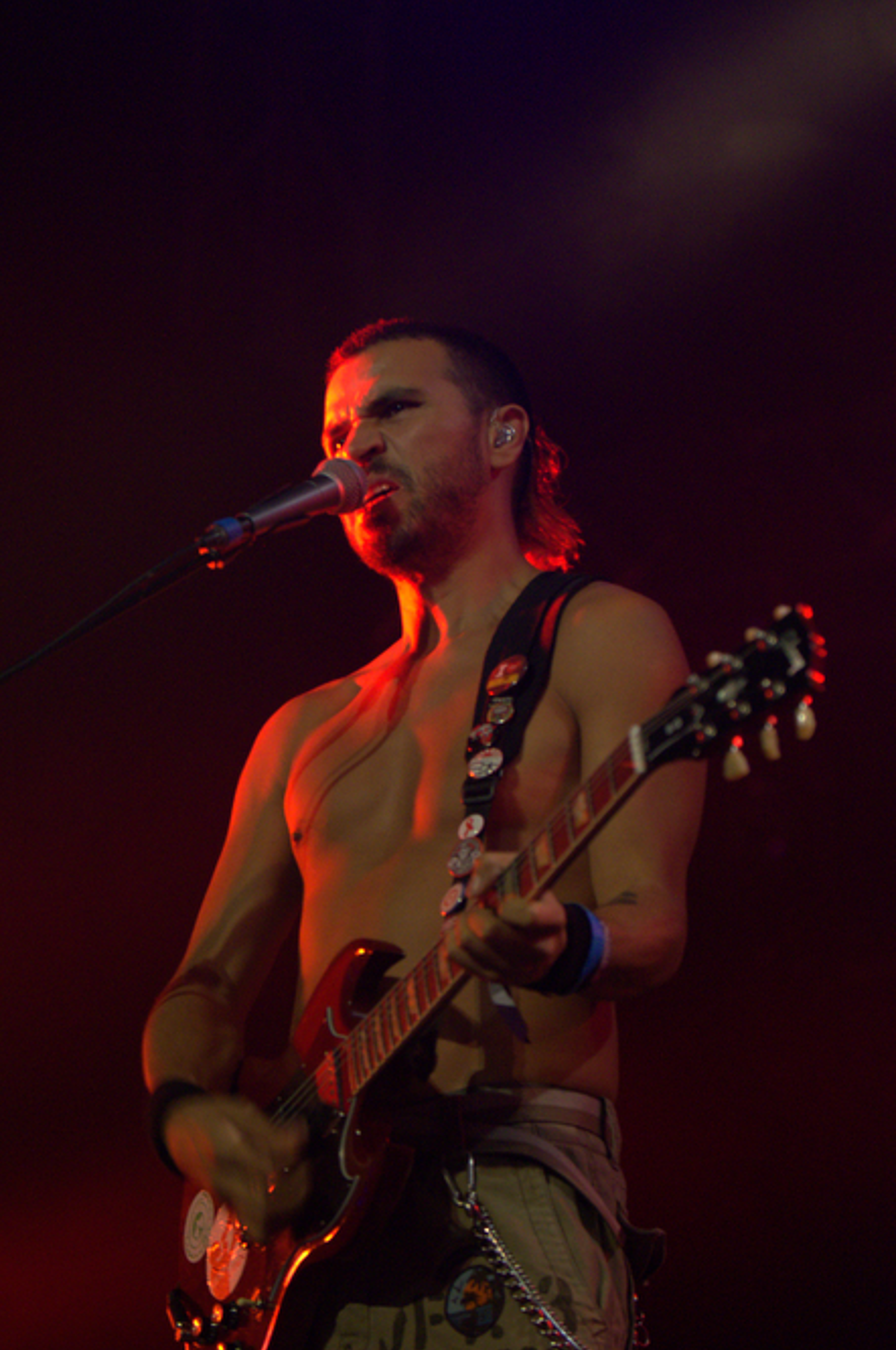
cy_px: 653
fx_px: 5467
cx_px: 420
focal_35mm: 146
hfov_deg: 9.4
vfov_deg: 14.1
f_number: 2.8
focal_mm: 90
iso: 4000
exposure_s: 1/80
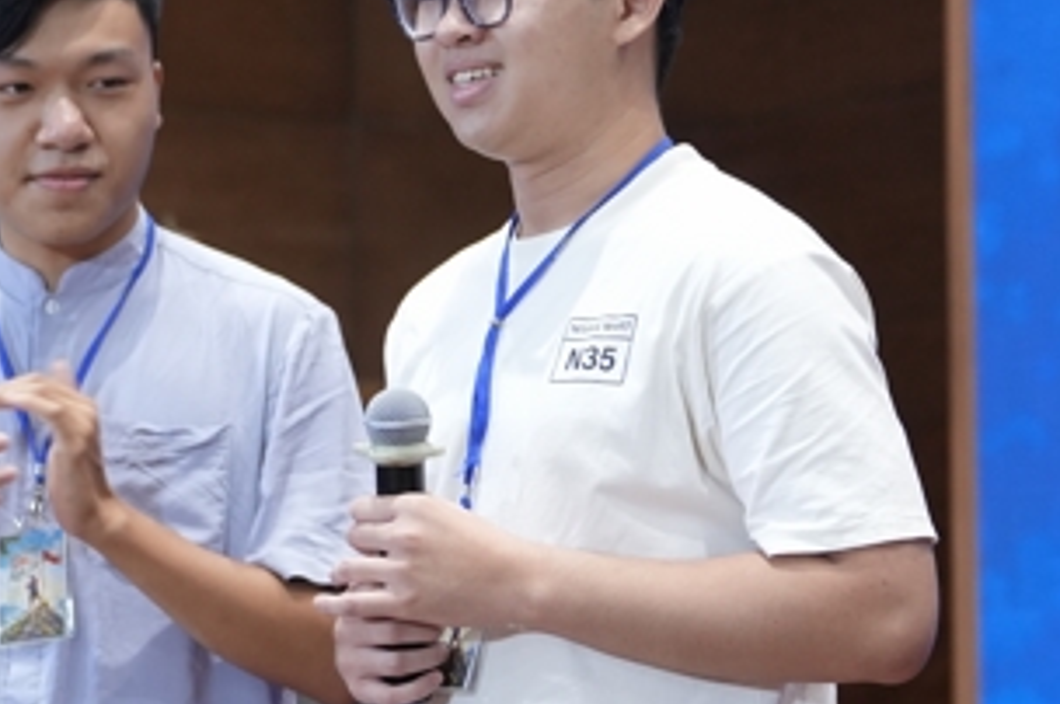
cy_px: 429
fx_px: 6235
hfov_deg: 9.7
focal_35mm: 212
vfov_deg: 6.5
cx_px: 793
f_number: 2.8
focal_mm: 66
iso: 1600
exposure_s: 1/100
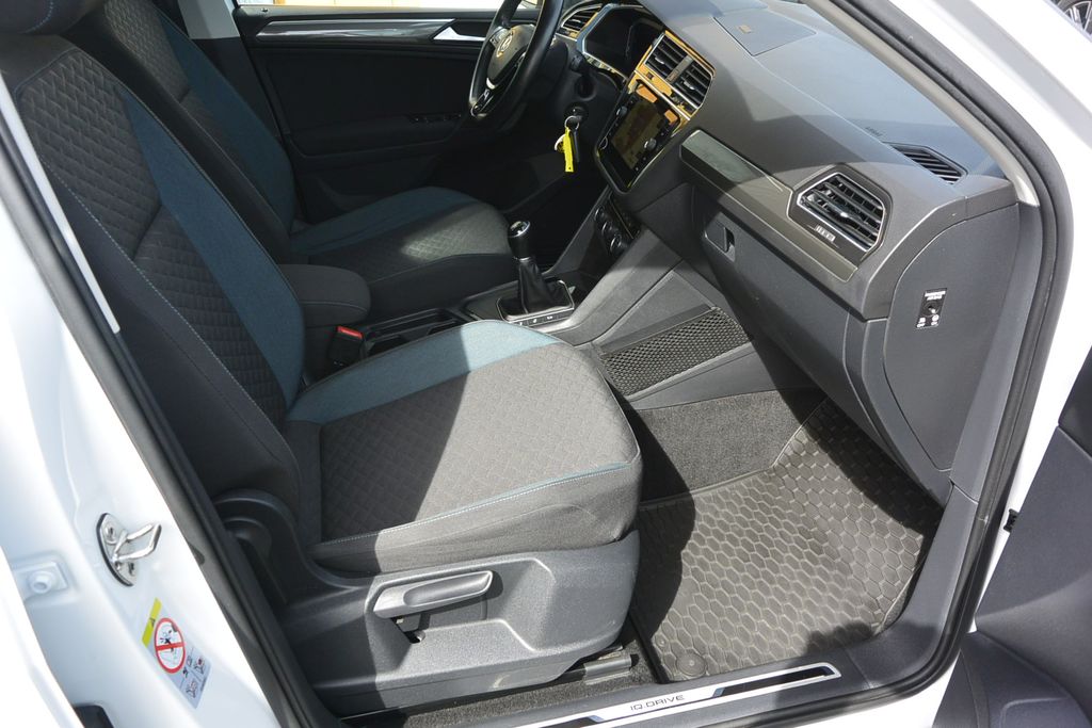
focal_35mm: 27
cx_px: 546
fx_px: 819
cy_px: 364
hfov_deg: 67.4
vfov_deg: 47.9
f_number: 4
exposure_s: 1/250
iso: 160
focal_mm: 10
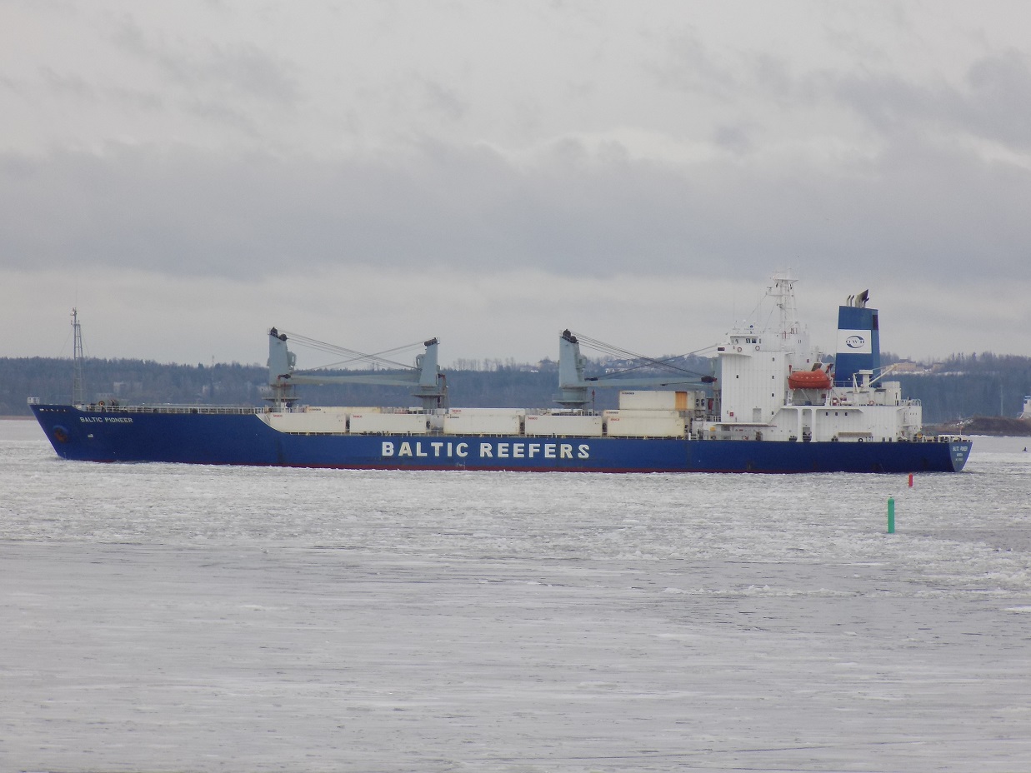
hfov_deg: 6.2
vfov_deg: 4.7
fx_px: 9442
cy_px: 386
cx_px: 516
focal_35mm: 317
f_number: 5.9
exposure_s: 1/100
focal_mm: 56.4
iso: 80
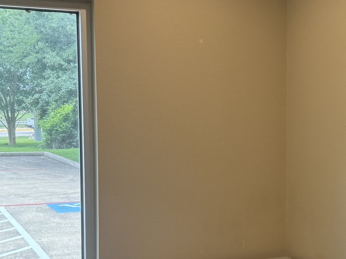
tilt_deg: -4.8
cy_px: 156
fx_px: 679
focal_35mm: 68
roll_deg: -0.6
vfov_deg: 21.6
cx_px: 304
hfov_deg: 27.6
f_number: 1.78
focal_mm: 6.76
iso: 160
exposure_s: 1/120
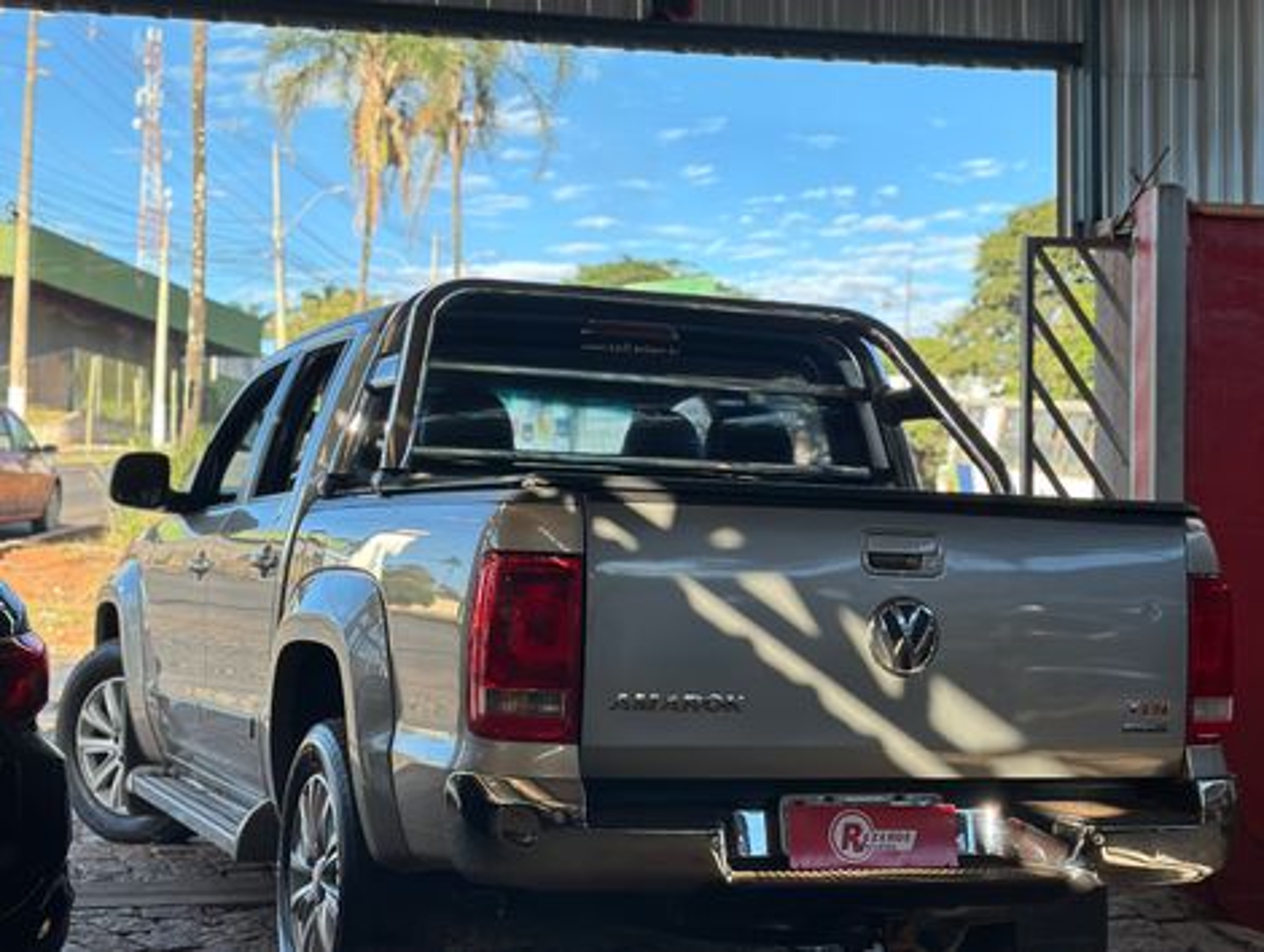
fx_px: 1755
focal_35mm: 48
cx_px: 632
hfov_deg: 39.6
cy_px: 476
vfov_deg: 30.3
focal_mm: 6.86
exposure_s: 1/1085
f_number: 1.78
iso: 80
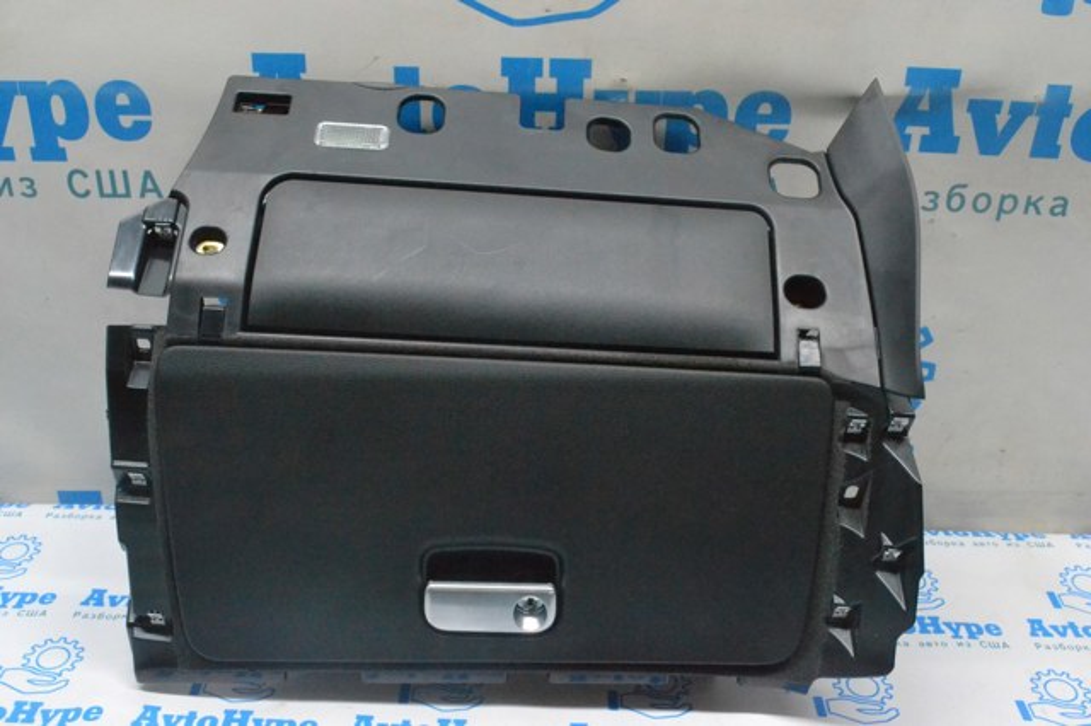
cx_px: 546
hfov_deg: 49.6
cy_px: 363
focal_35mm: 39
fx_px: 1181
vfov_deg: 34.2
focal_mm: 26
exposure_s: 1/160
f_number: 10
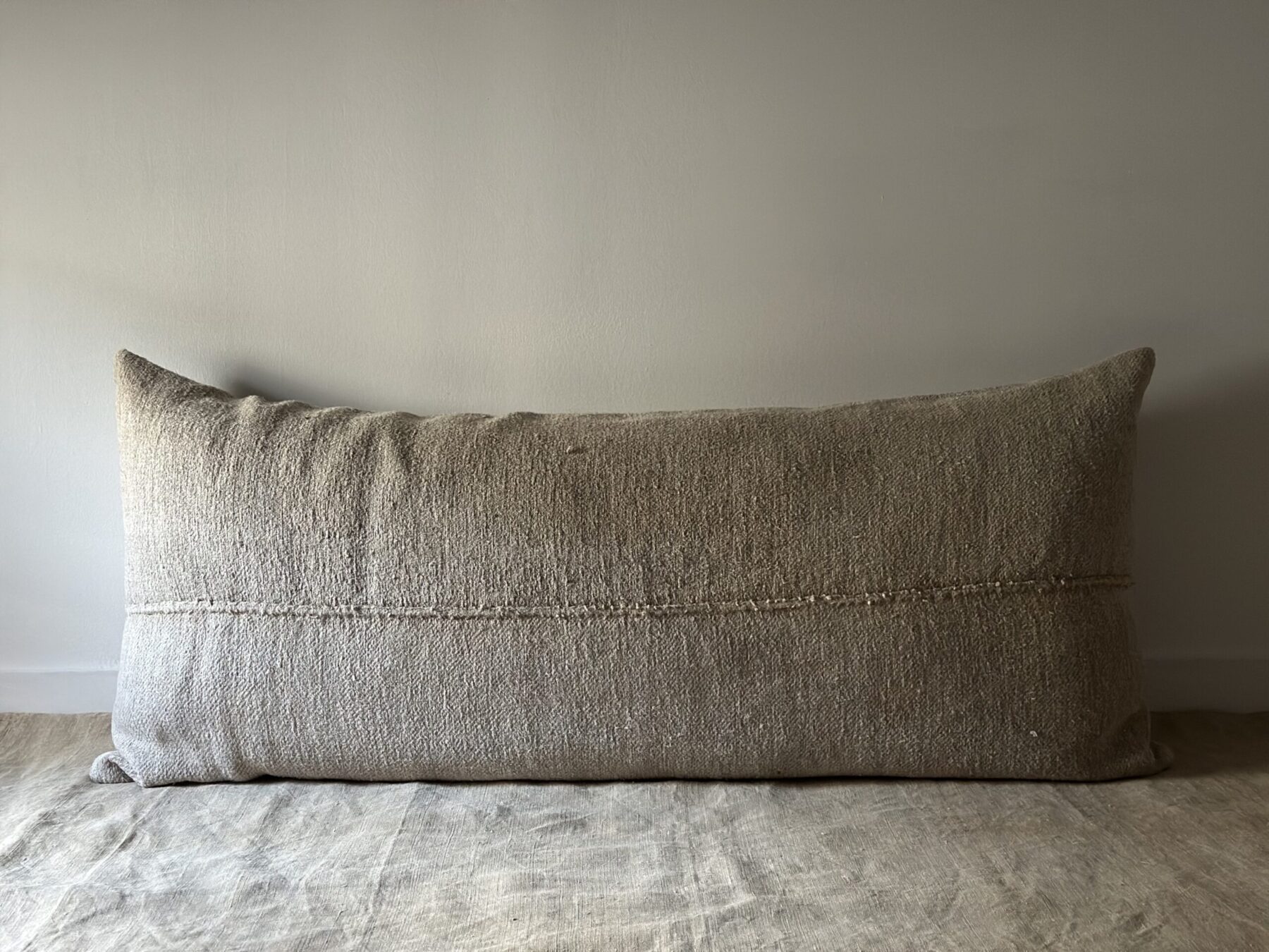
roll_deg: +0.5
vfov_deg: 30.3
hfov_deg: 39.7
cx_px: 634
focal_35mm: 48
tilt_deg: -6.5
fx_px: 1760
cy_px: 476
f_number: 1.78
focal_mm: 6.86
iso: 320
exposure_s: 1/60
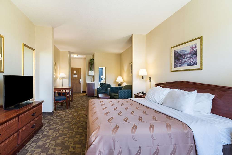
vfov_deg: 73.8
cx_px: 116
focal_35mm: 16
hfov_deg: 96.7
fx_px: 103
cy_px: 78
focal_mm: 16
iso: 800
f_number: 9
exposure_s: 1/8
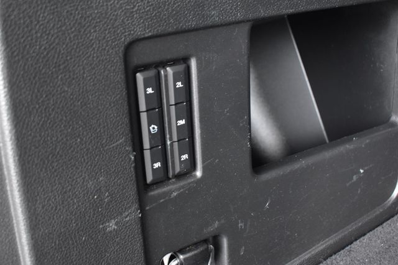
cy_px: 132
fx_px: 514
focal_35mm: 46
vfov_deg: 28.9
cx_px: 199
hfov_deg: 42.3
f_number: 5
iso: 1600
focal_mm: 31
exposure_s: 1/15
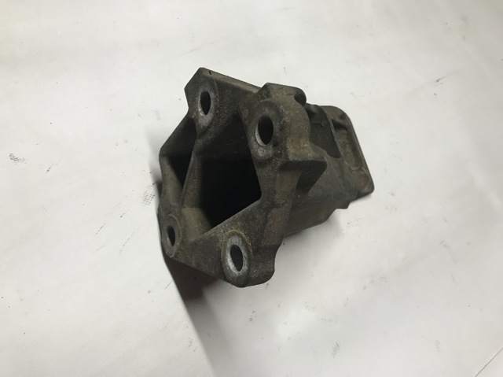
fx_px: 407
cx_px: 252
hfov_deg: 63.5
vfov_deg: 49.7
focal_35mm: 28
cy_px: 188
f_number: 1.8
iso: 25
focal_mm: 3.99
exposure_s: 1/33
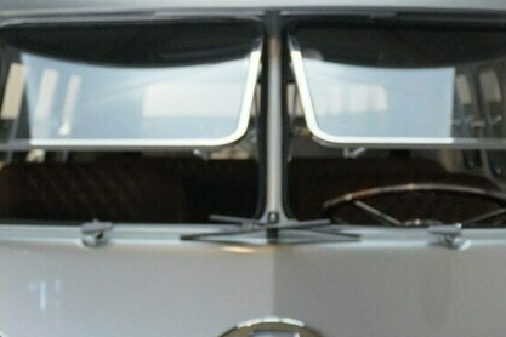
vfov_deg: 14.1
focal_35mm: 95
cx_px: 221
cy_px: 375
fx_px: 1335
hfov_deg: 21.4
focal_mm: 22
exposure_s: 1/160
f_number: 4
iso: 1000
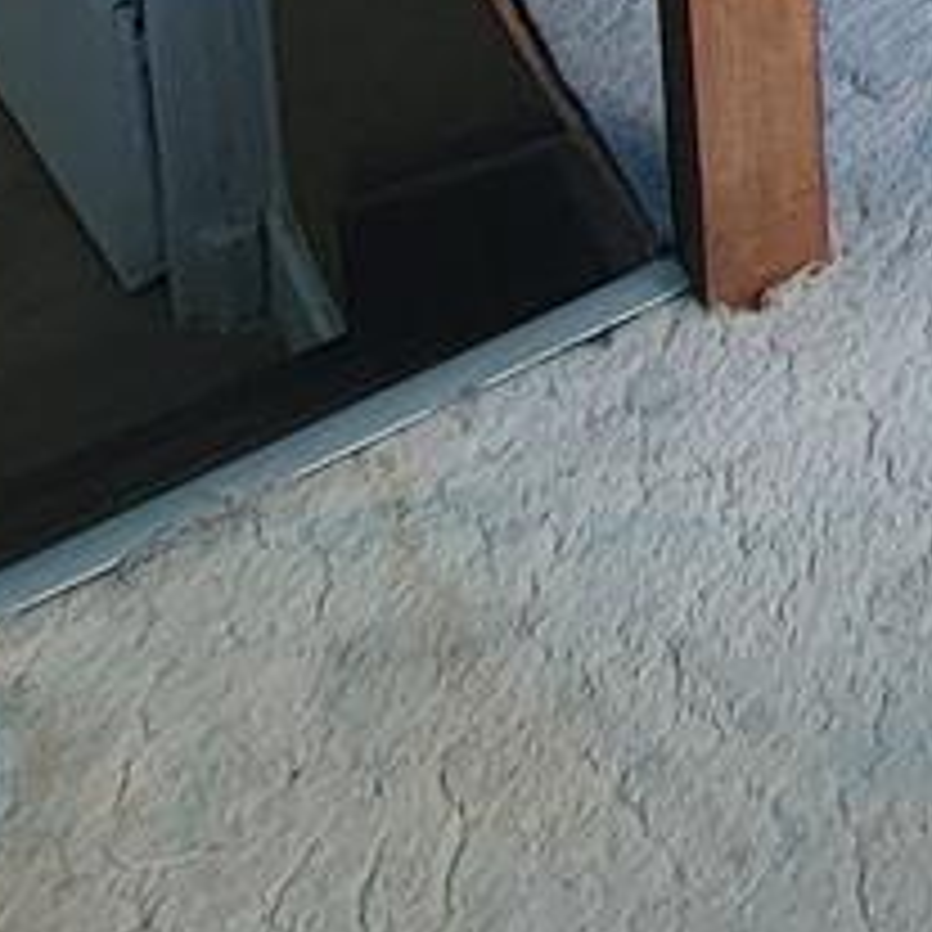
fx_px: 2924
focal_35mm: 96
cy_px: -1540
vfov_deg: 12.4
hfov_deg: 13.6
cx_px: 2166
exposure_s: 1/60
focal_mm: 2.2
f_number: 2.2
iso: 80
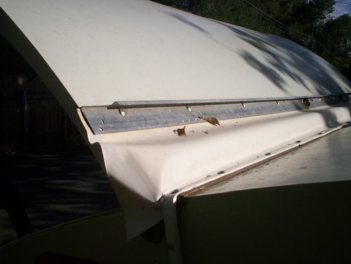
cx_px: 170
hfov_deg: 45.8
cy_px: 125
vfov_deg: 35.1
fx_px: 416
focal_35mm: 41
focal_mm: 6
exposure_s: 1/1629
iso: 100
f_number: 4.5
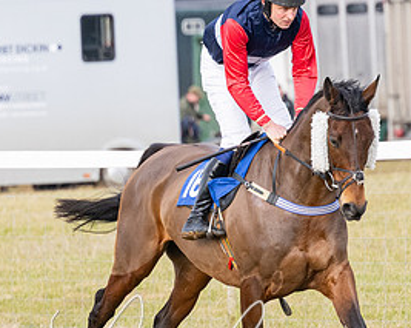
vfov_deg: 2.1
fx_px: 9089
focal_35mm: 748
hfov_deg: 2.6
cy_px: 319
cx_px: 302
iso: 800
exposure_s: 1/1600
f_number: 5
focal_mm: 220
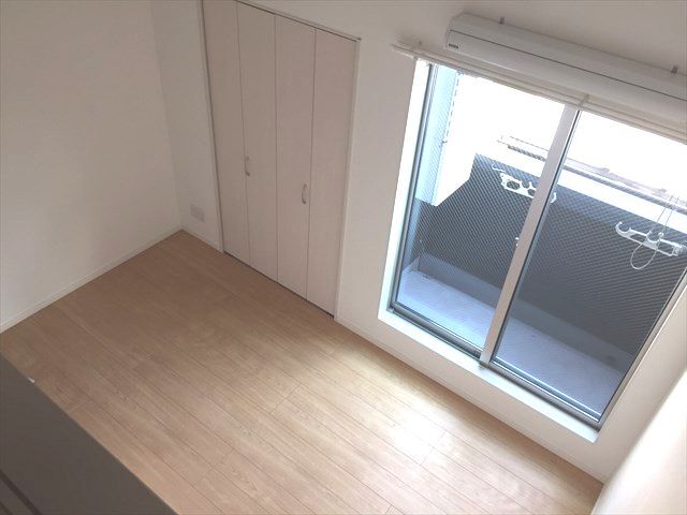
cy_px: 258
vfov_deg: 48.2
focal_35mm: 29
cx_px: 344
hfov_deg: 61.7
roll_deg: -4.6
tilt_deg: -39.5
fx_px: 576
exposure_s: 1/60
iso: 32
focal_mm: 4.15
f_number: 2.2
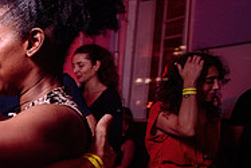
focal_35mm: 79
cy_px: 159
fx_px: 551
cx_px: -93
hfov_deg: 22.4
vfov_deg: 17.0
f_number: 3.5
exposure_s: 1/30
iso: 800
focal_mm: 24
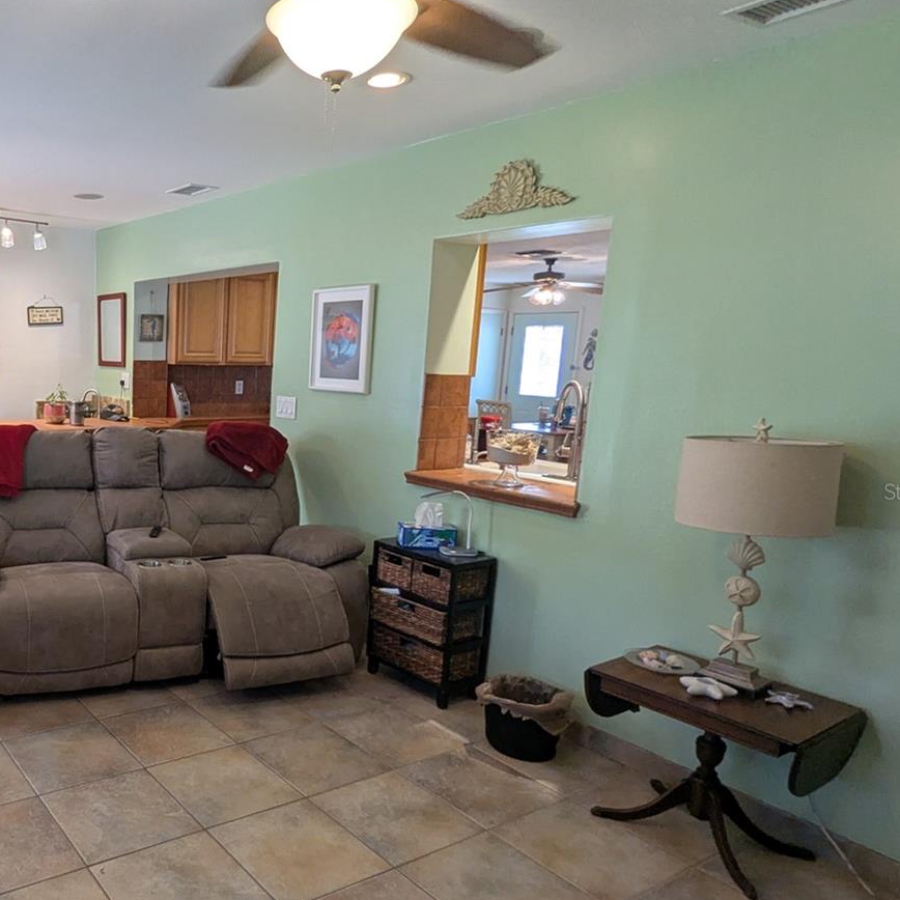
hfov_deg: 55.7
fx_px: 765
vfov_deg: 60.8
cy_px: 491
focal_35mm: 26
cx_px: 156
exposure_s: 1/60
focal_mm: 2.35
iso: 93
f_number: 2.2
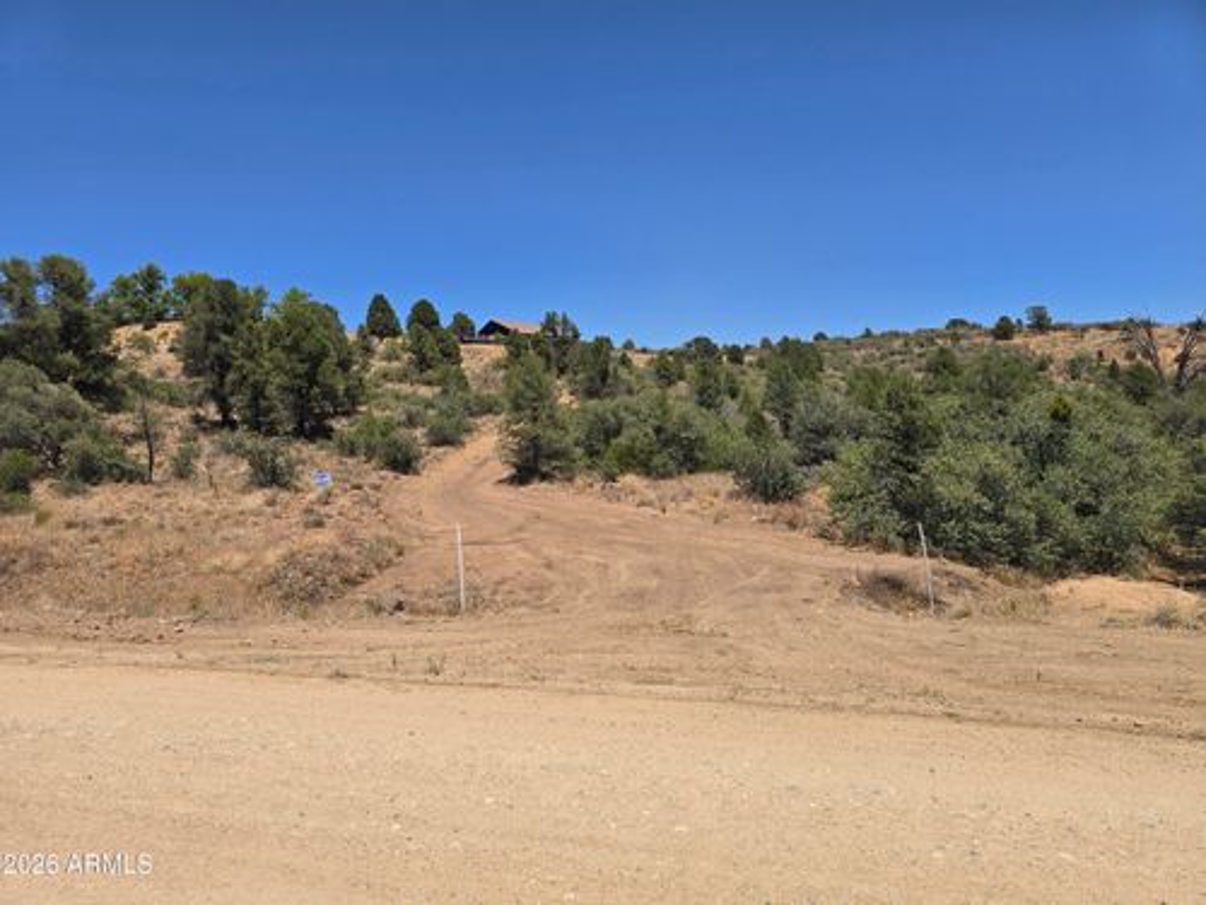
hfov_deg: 73.9
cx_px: 603
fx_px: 801
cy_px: 452
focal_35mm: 23
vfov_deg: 58.9
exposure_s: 1/1117
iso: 12
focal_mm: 6.3
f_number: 1.7
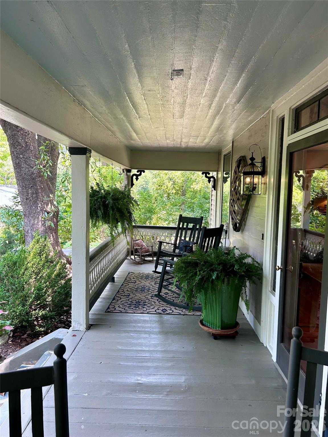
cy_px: 218
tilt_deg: -5.7
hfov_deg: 53.1
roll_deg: -2.3
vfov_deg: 67.3
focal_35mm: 26
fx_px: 328
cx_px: 164
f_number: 1.5
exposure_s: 1/121
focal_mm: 5.7
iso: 50
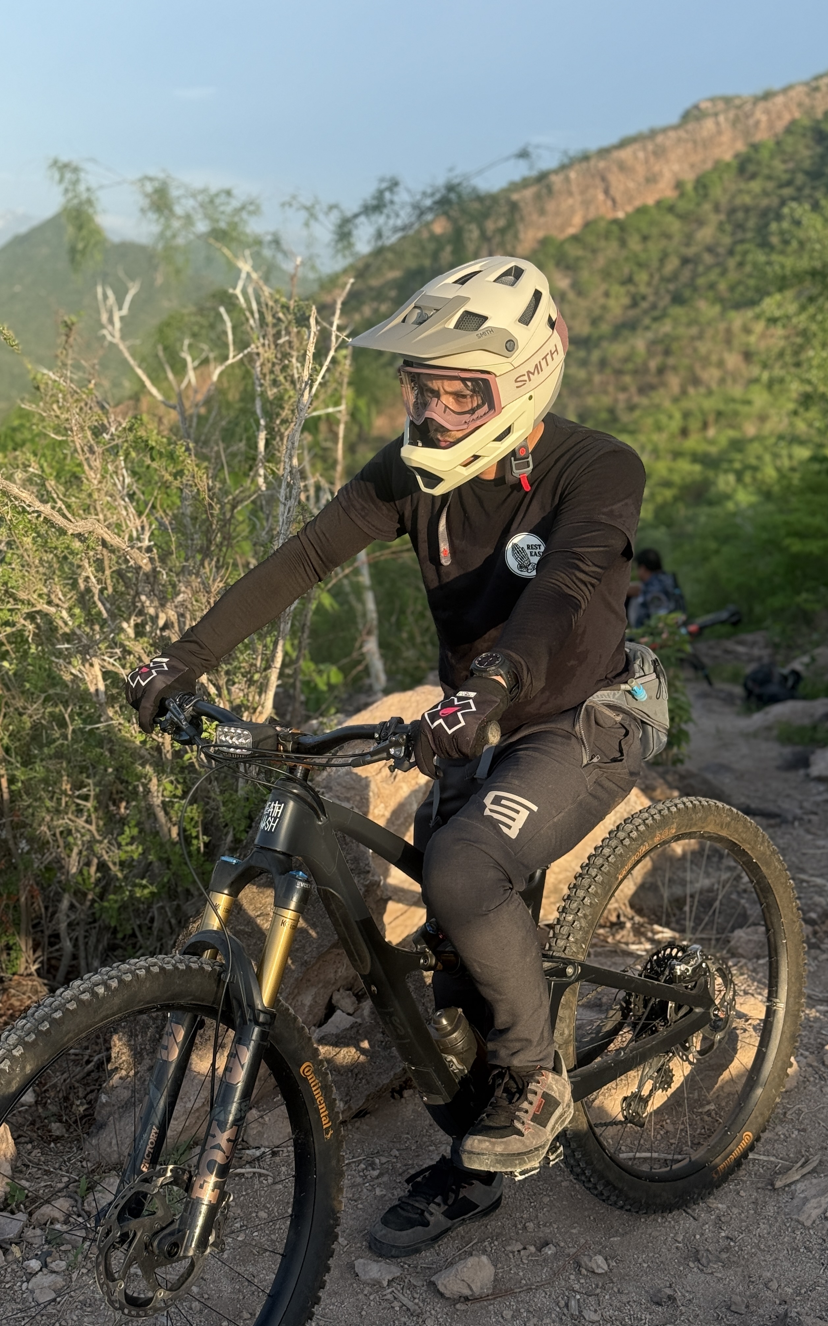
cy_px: 663
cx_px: 387
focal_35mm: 51
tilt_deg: -10.4
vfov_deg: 39.6
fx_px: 1842
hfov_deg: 25.3
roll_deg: -1.0
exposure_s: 1/928
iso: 64
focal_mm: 6.76
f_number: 1.78
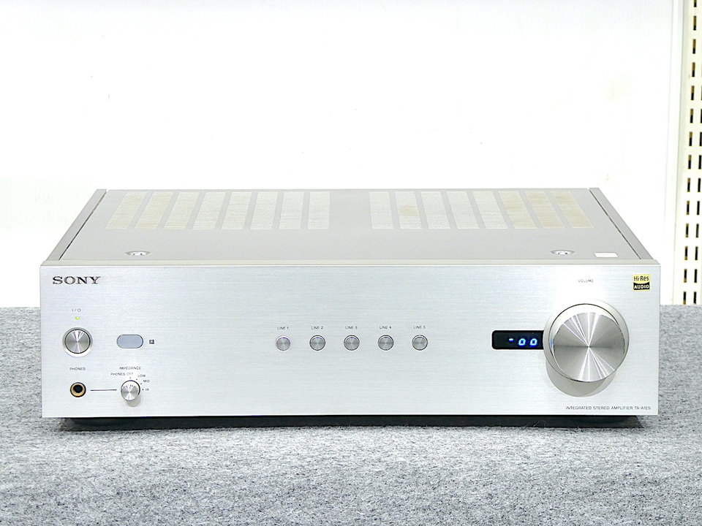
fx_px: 2150
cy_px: 263
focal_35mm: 106
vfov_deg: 14.0
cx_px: 351
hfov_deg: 18.5
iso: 200
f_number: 5.1
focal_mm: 19
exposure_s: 1/10
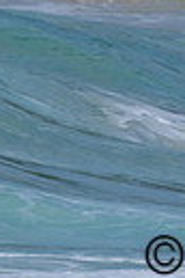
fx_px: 37868
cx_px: 253
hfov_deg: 0.3
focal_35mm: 4913
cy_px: -120
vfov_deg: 0.4
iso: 250
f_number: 11
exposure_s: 1/2000
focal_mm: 800
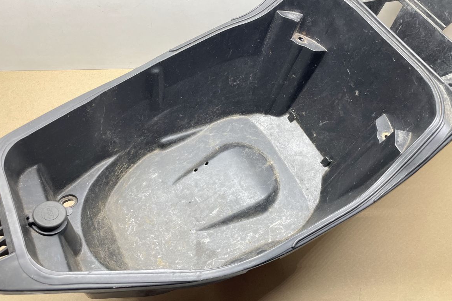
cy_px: 149
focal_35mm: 28
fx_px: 352
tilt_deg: -61.1
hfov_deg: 65.5
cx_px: 224
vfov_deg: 46.4
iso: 125
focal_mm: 4.2
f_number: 1.6
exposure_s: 1/50
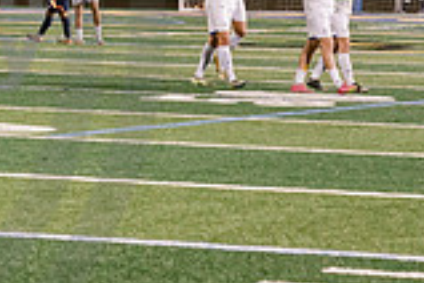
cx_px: -129
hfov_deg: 6.5
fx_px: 3698
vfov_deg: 4.4
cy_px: 1
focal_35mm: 314
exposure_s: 1/200
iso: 2500
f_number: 4.5
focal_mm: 70
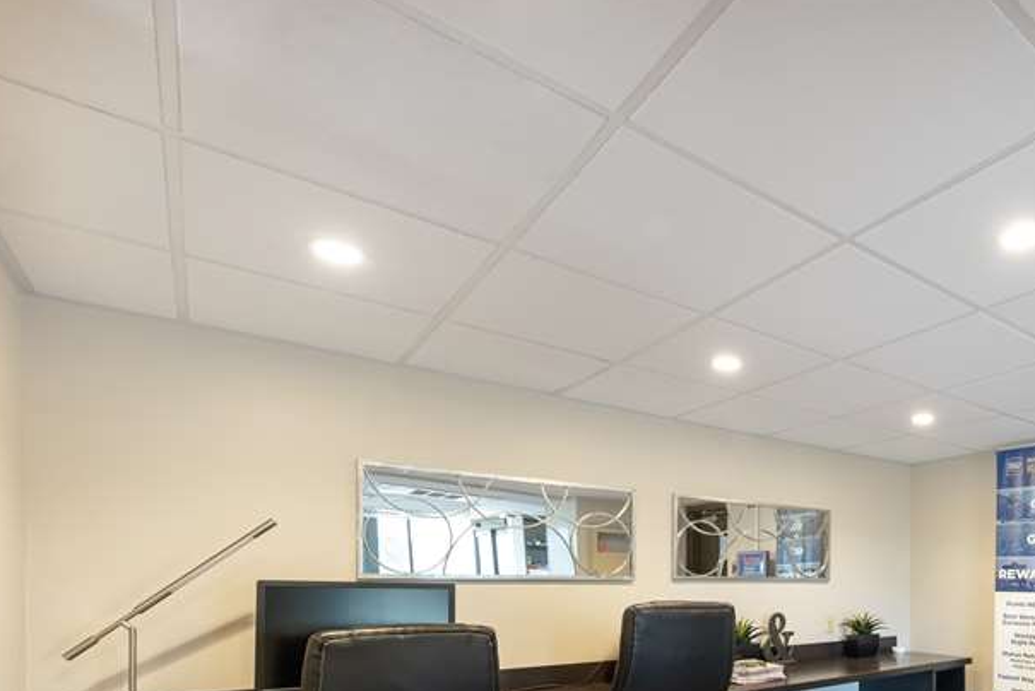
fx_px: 633
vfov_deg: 52.7
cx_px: 800
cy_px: 574
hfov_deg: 72.0
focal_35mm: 22
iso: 200
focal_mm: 13
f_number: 8
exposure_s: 1/15
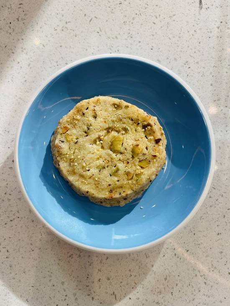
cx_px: 115
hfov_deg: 54.9
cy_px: 153
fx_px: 221
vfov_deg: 69.4
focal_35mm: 25
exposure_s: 1/351
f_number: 1.6
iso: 32
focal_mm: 5.1
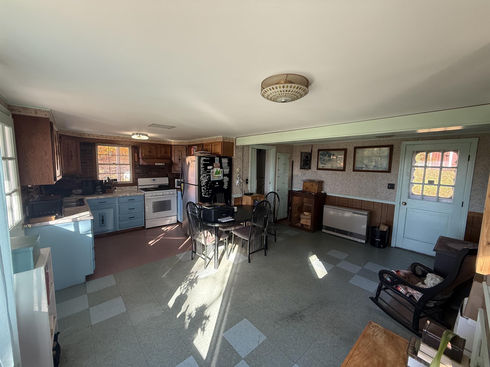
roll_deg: -1.6
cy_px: 184
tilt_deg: -5.7
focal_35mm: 14
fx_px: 198
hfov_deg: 102.1
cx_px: 245
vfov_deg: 85.7
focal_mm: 2.22
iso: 250
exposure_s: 1/120
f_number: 2.2
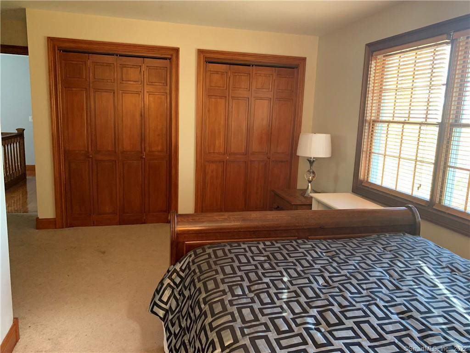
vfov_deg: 53.1
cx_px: 235
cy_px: 176
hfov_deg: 67.3
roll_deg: -1.9
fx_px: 353
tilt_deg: -9.7
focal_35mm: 26
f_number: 1.8
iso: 400
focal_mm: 4.25
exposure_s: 1/40
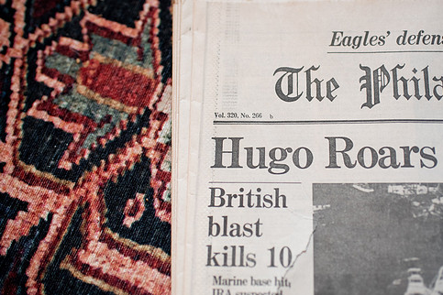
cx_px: 259
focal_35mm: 42
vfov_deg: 31.9
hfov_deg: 46.2
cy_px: 133
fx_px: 517
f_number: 2.2
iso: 2000
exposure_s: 1/200
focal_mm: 35
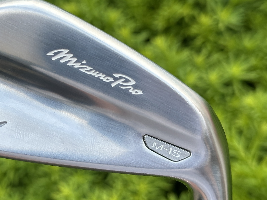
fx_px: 525
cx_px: 82
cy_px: 99
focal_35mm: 68
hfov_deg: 28.3
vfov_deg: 21.6
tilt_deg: -57.3
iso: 64
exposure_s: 1/489
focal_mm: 6.86
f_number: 1.78
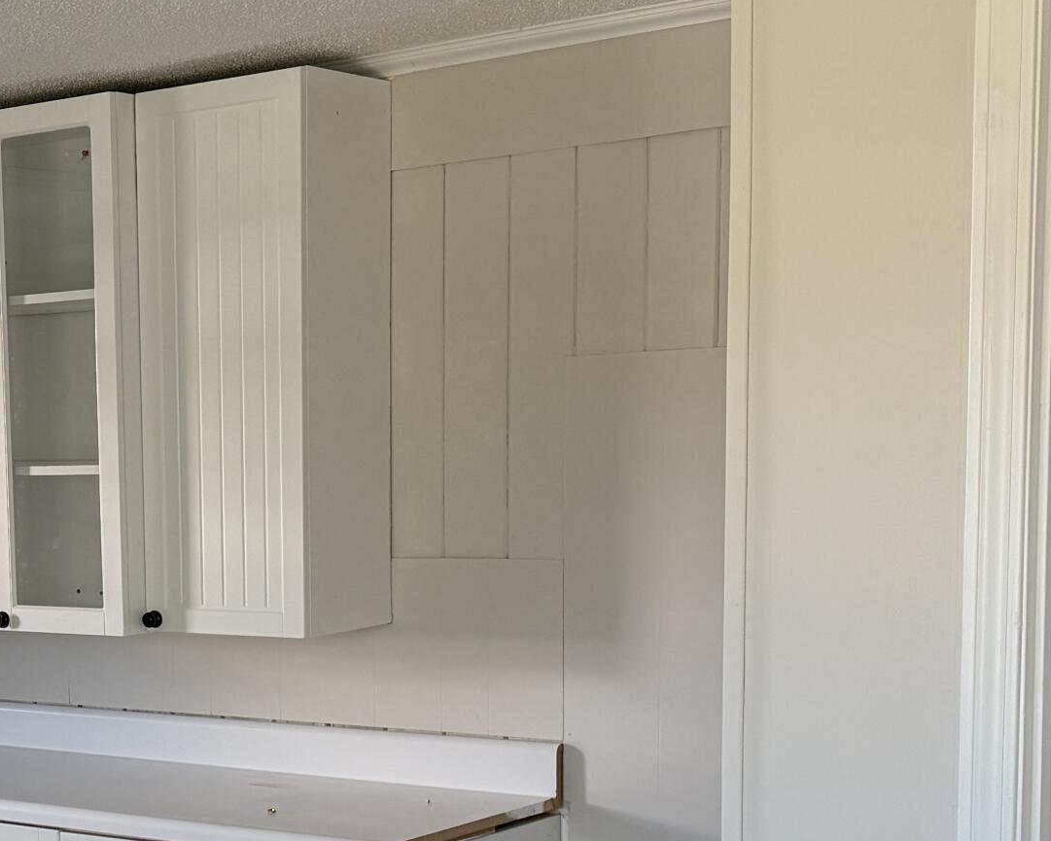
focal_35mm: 65
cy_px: 667
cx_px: 18
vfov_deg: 23.2
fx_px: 2022
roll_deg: +2.0
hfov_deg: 27.6
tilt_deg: -5.7
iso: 200
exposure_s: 1/209
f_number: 1.78
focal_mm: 6.76
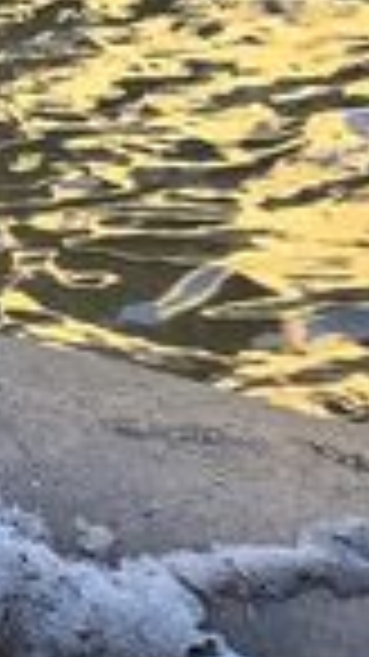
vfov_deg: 8.7
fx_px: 3814
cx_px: -1098
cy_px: -1089
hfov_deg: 5.0
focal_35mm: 219
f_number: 1.7
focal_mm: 6.3
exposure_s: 1/180
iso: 25
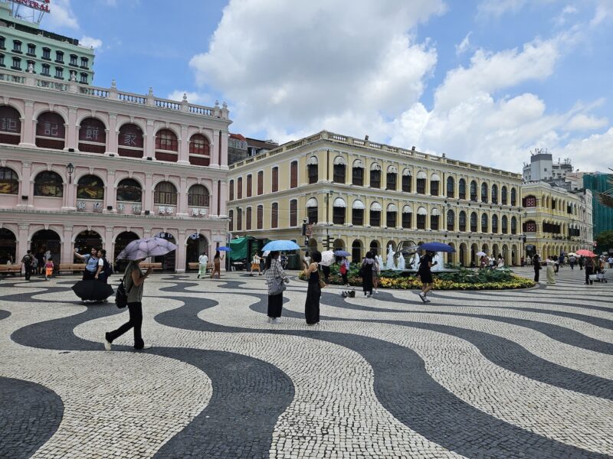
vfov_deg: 58.9
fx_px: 407
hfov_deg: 73.9
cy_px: 230
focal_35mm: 23
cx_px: 306
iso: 25
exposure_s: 1/2737
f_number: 1.8
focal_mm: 5.4
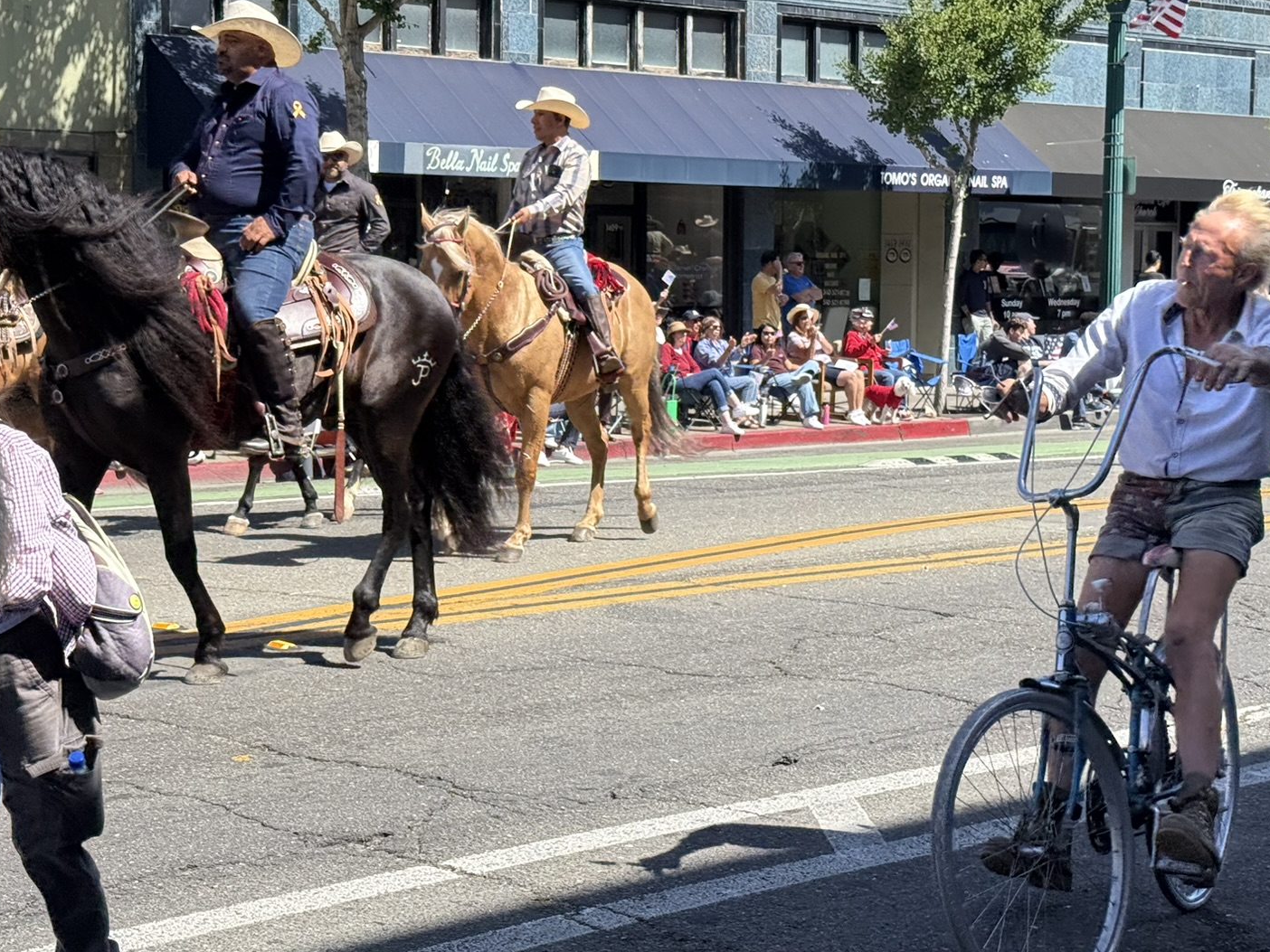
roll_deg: -0.8
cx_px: 486
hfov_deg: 27.7
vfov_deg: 21.0
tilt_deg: -3.3
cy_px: 402
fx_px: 2568
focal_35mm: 70
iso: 100
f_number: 1.78
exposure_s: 1/3534
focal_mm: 6.76
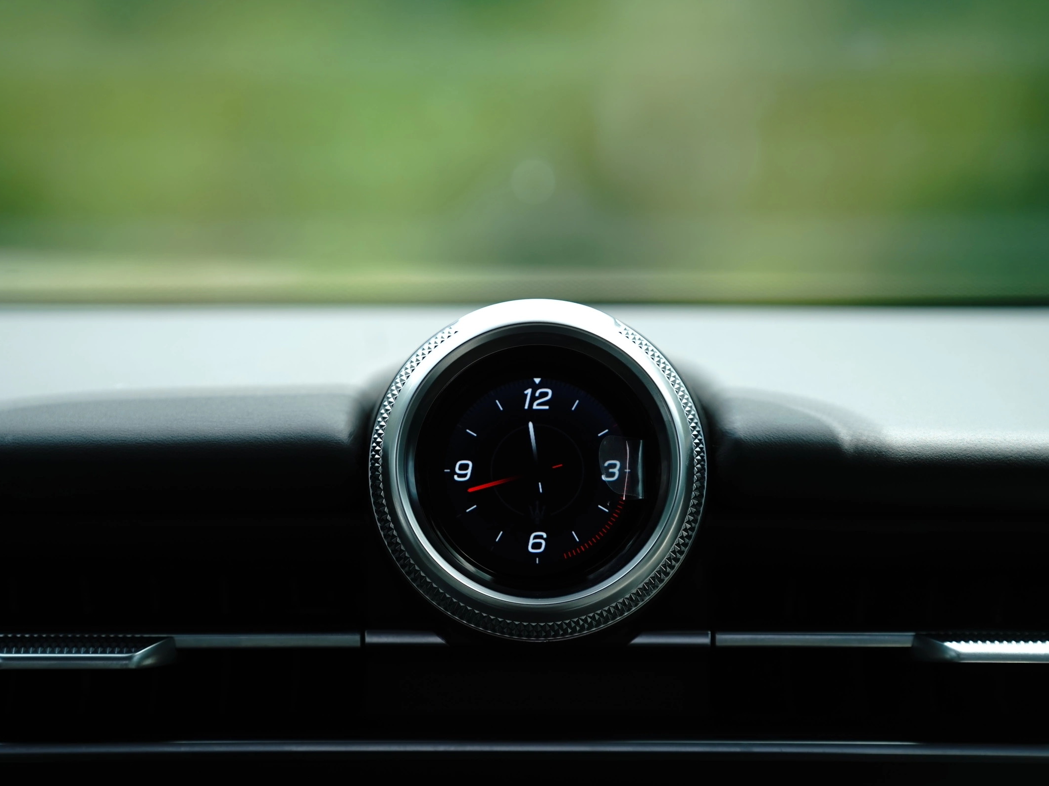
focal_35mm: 171
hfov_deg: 11.6
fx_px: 5182
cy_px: 395
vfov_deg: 8.7
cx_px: 534
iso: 250
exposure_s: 1/320
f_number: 4
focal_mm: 157
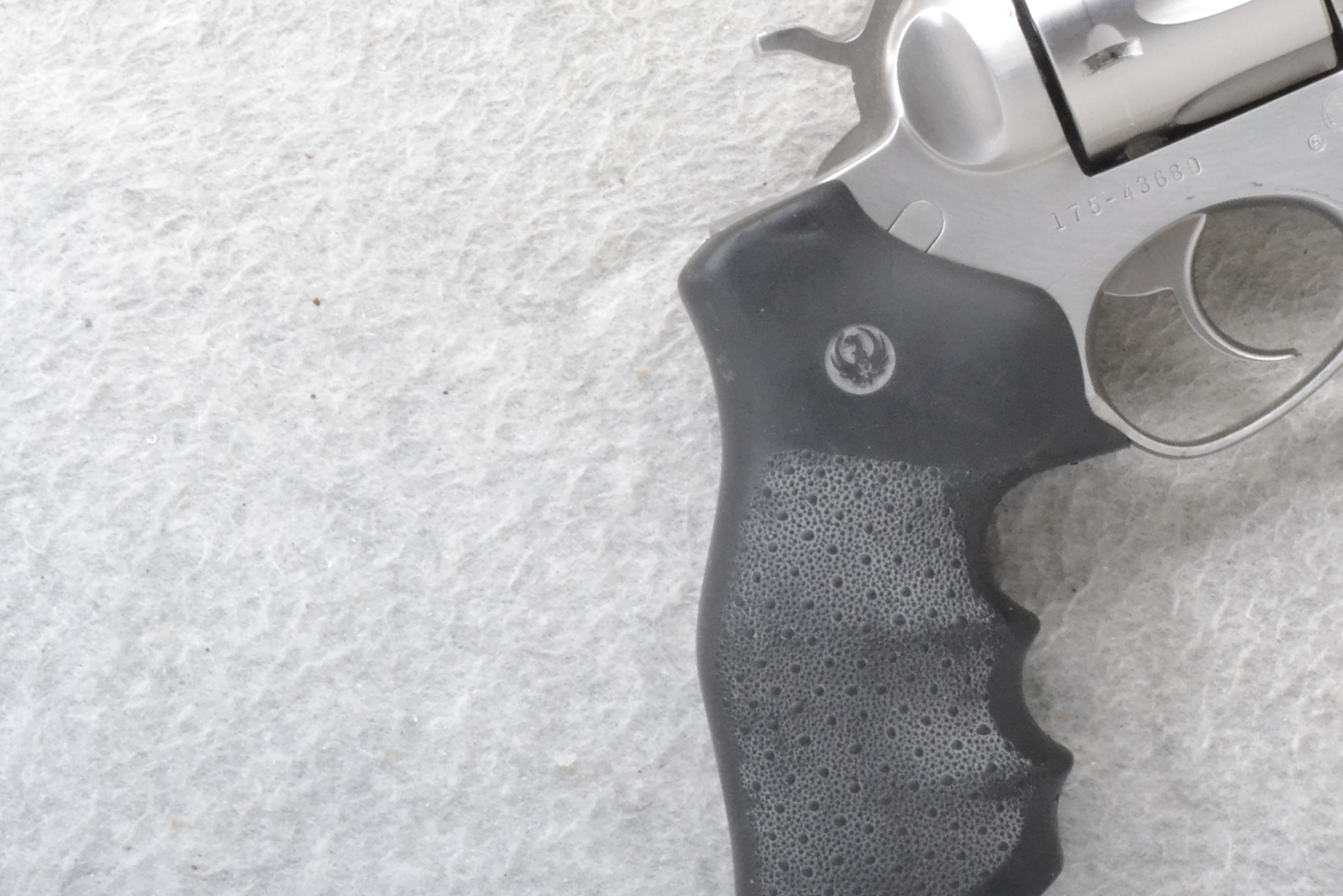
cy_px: 281
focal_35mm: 99
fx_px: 3693
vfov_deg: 13.8
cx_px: 1289
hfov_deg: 20.1
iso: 3200
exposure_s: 1/160
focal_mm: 34
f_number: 20
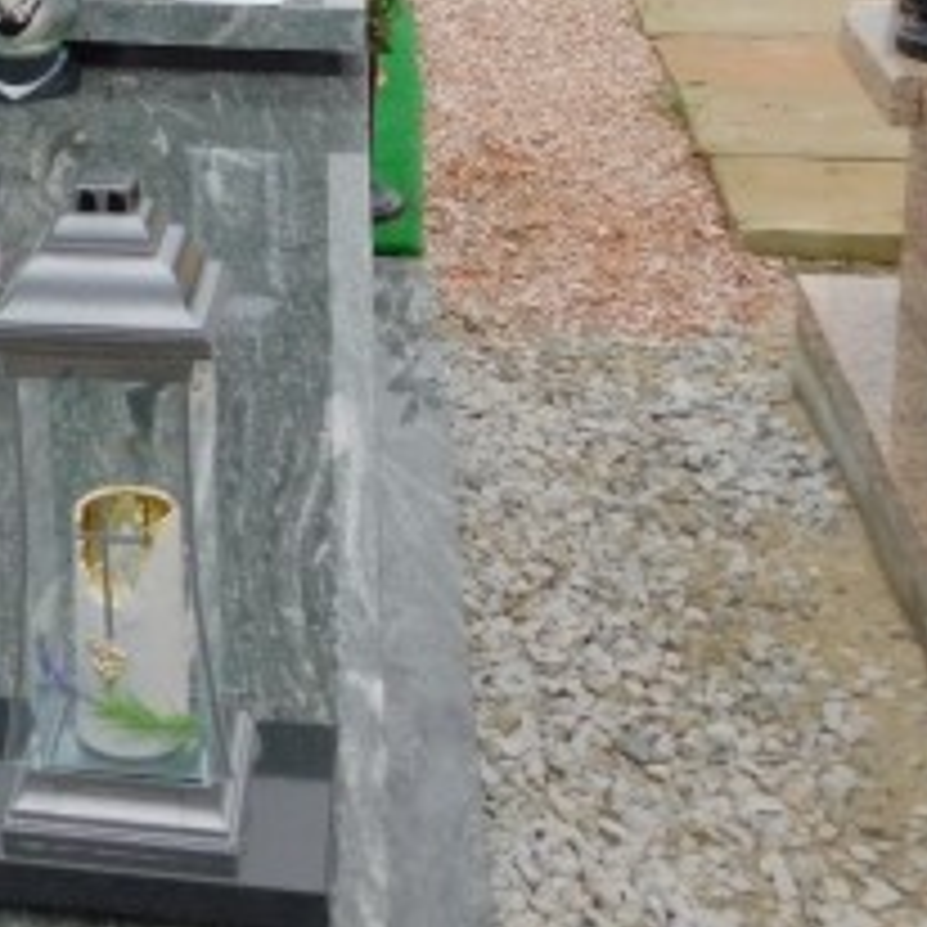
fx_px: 2333
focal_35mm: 77
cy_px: -4
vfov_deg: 21.7
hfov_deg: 20.8
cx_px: -220
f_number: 3.2
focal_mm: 4.9
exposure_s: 1/160
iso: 125
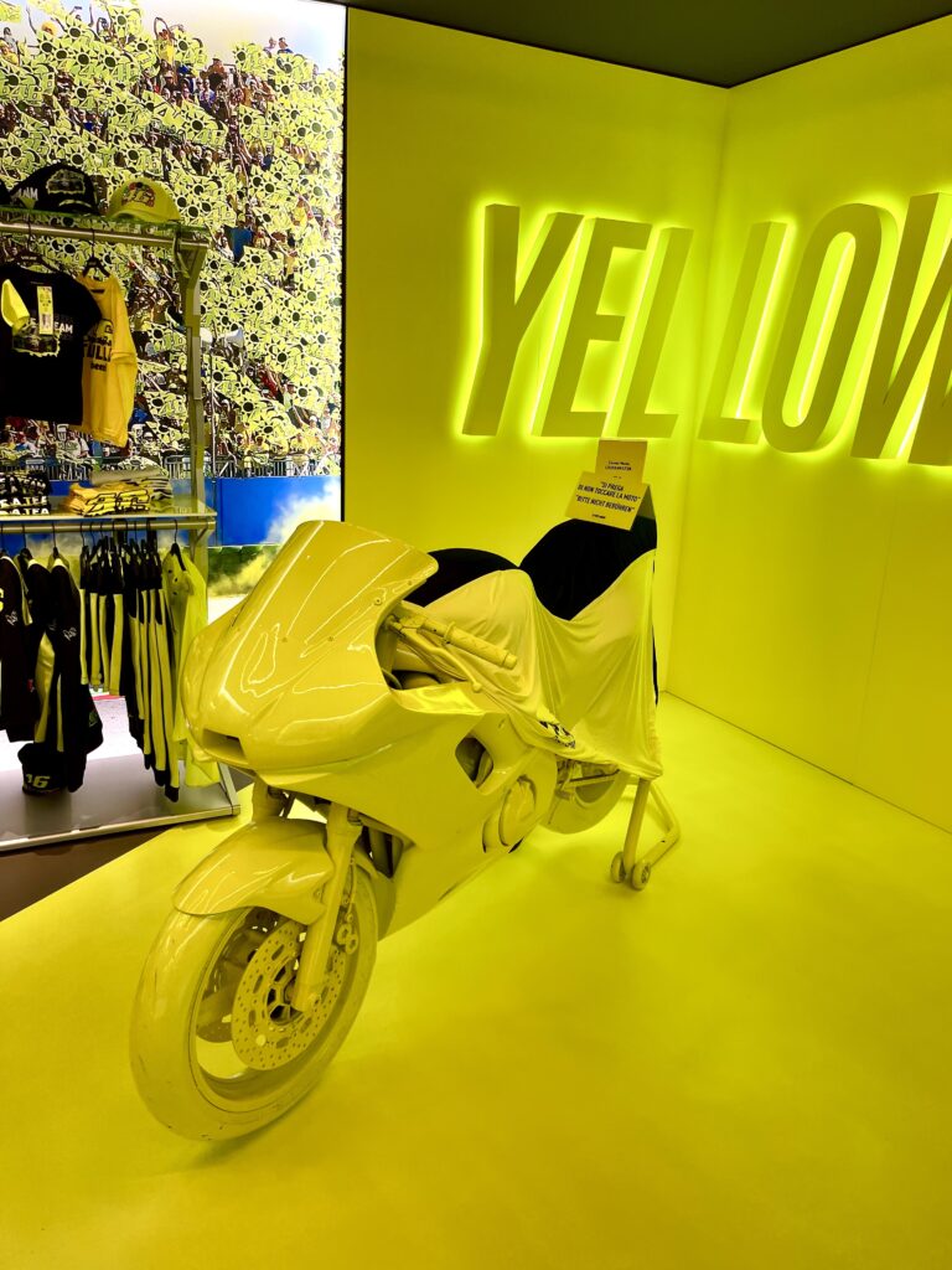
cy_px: 635
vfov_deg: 69.4
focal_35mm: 25
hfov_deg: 54.9
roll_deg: -2.2
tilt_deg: -14.5
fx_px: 917
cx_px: 476
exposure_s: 1/121
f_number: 1.6
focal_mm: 5.1
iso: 80
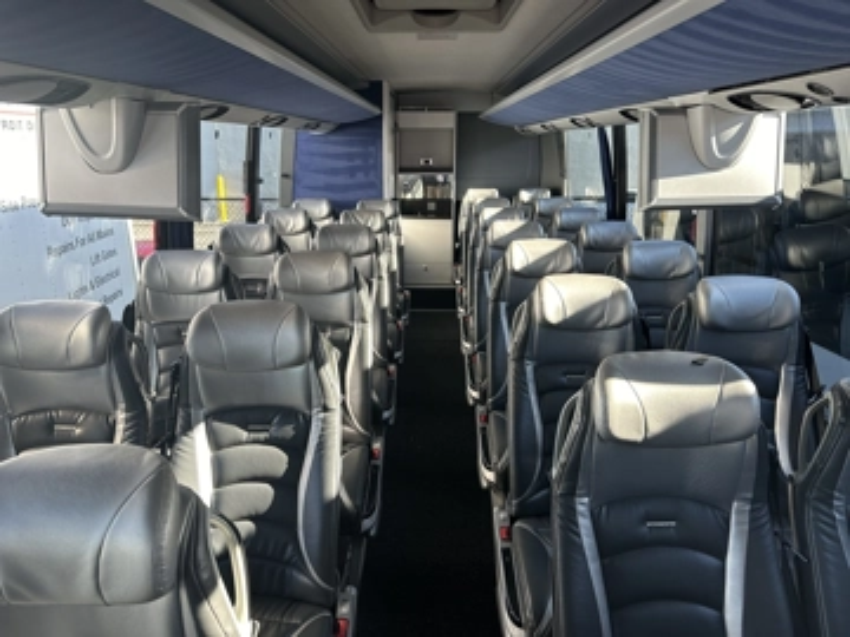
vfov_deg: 56.8
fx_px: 589
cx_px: 425
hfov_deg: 71.6
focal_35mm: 24
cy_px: 318
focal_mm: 6.86
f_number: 1.78
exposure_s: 1/86
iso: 250
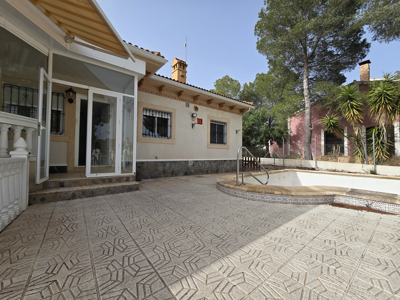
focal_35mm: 13
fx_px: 150
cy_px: 150
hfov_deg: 106.2
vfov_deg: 89.9
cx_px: 200
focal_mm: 2.2
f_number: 2.2
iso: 50
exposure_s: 1/1663
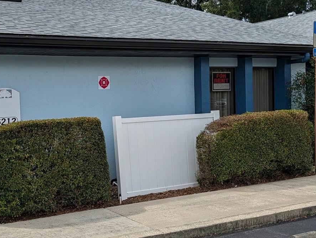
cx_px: 68
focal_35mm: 43
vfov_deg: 33.6
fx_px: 393
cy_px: 99
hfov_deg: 42.1
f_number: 1.68
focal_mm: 6.9
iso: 20
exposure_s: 1/1645
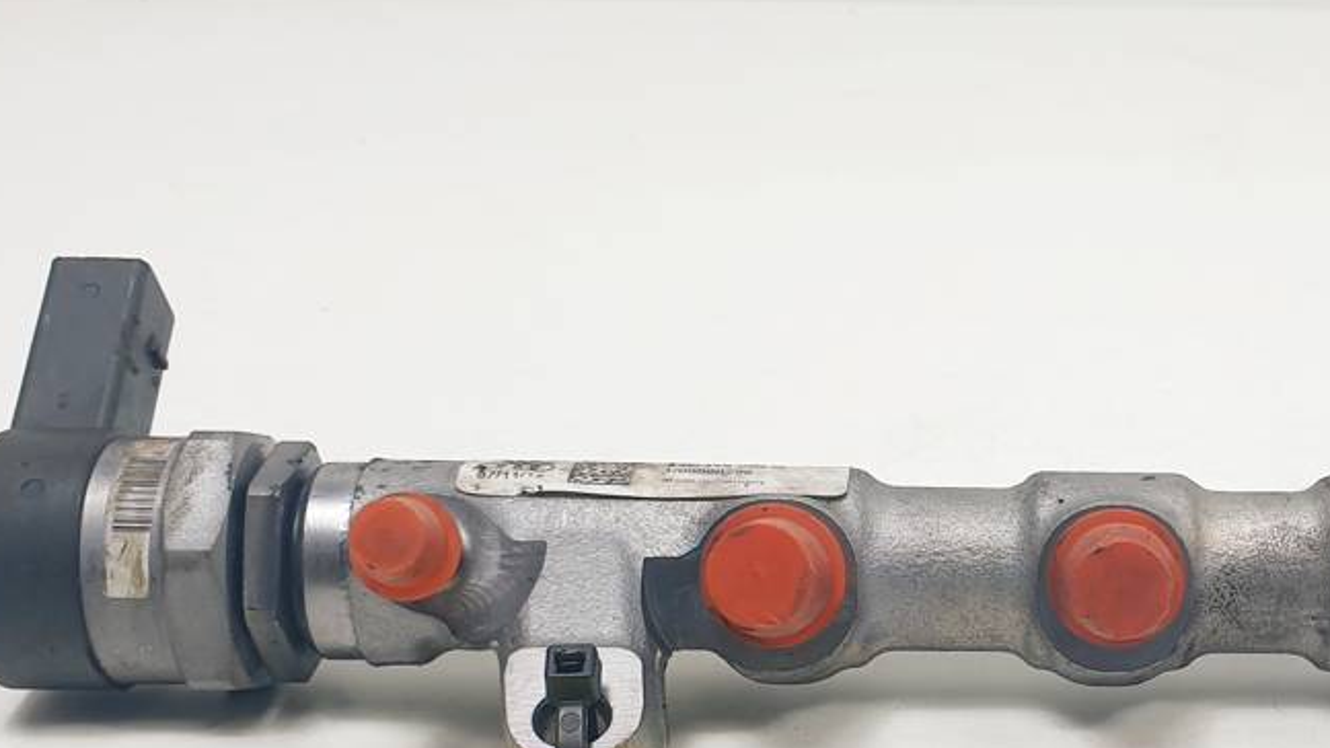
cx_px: 1188
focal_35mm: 63
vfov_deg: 18.8
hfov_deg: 31.8
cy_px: 668
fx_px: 2222
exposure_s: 1/334
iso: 50
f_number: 2.4
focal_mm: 4.3
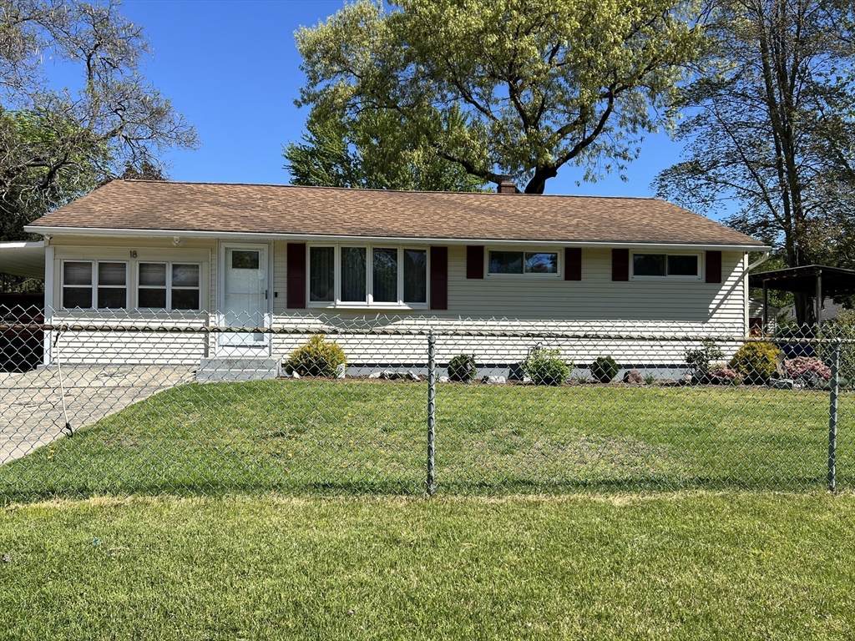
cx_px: 428
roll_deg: -0.6
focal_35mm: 26
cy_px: 320
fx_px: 642
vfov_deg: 53.1
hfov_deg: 67.3
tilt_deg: +0.3
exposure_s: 1/3460
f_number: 1.5
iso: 50
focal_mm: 5.7
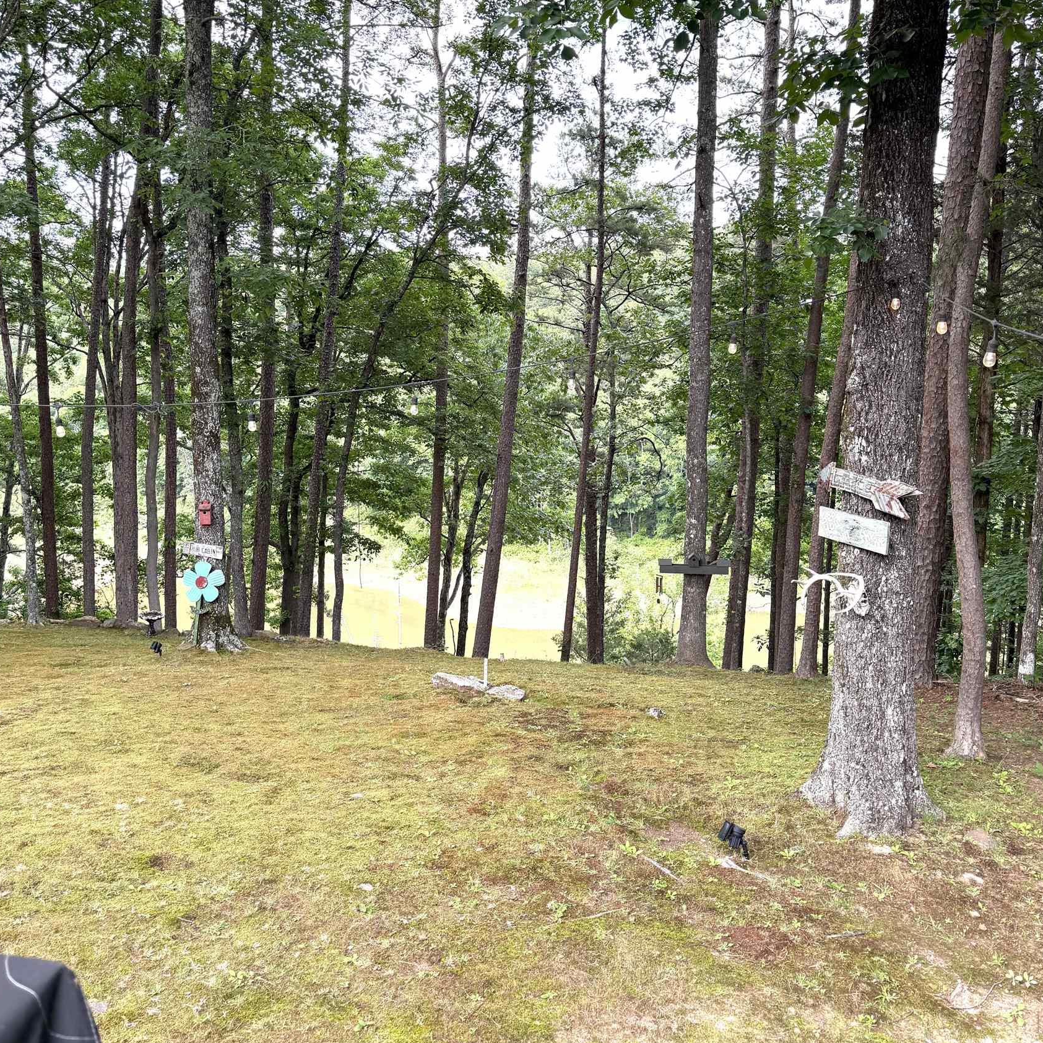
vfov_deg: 55.5
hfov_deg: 55.6
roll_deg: -0.2
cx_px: 517
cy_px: 475
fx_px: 989
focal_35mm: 29
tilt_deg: -8.3
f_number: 1.78
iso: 80
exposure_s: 1/232
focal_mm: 6.76
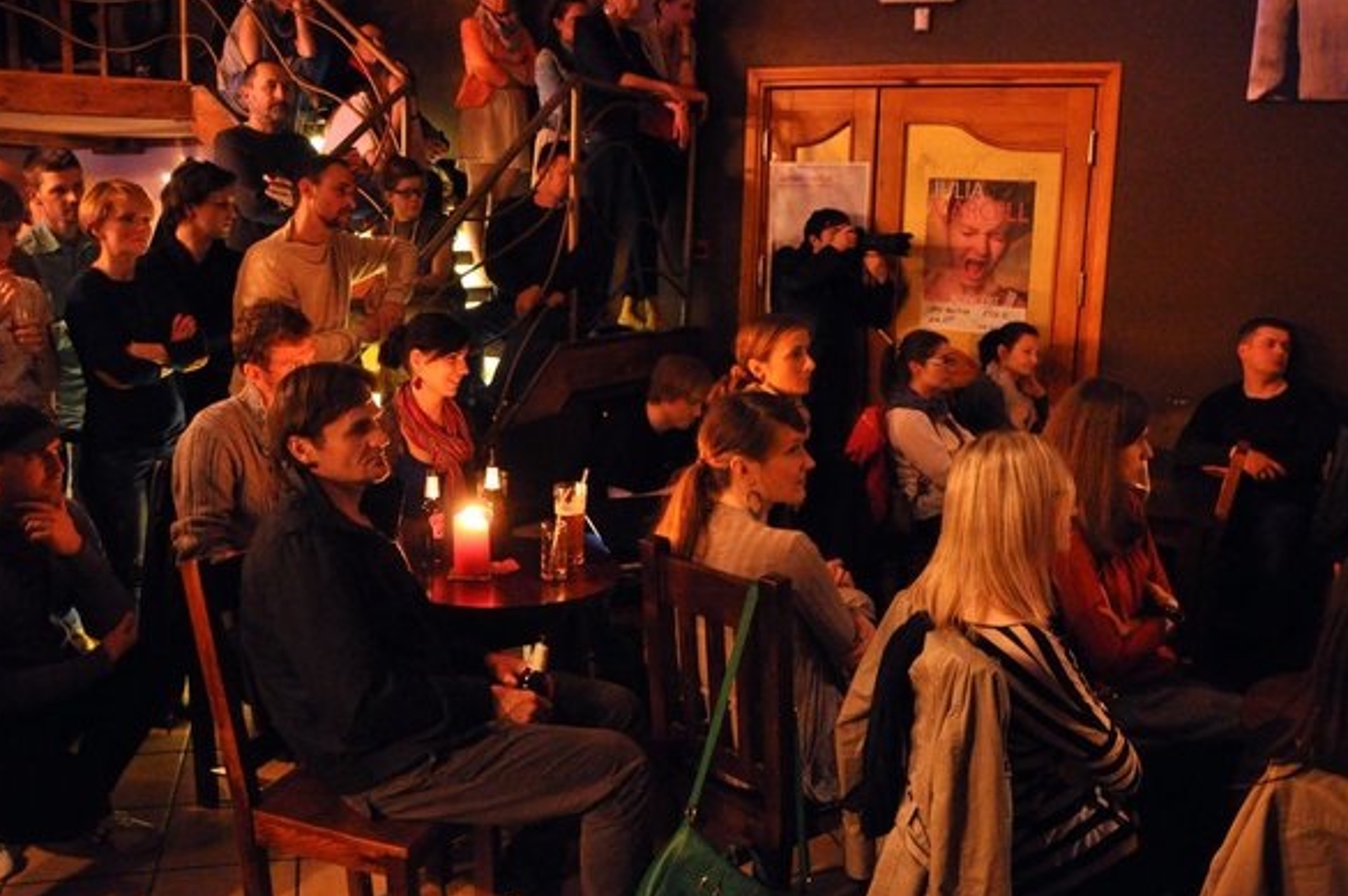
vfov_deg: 43.5
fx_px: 1122
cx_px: 680
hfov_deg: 62.0
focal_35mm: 30
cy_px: 442
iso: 3200
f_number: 3.5
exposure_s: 1/6
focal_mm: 18
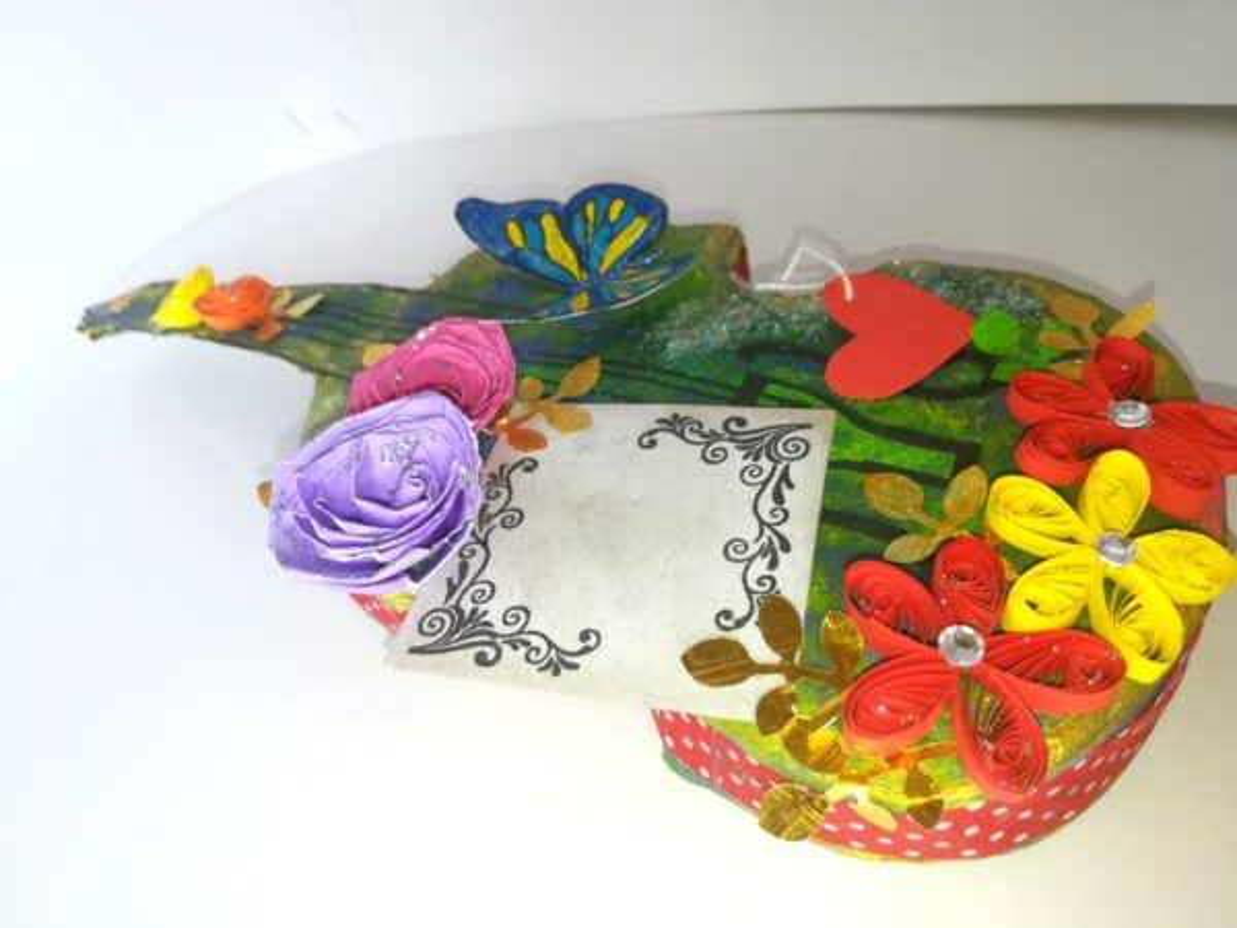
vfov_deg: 53.1
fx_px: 929
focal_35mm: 26
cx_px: 618
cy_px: 464
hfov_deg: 67.3
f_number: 2.2
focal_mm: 3.83
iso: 80
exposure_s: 1/60
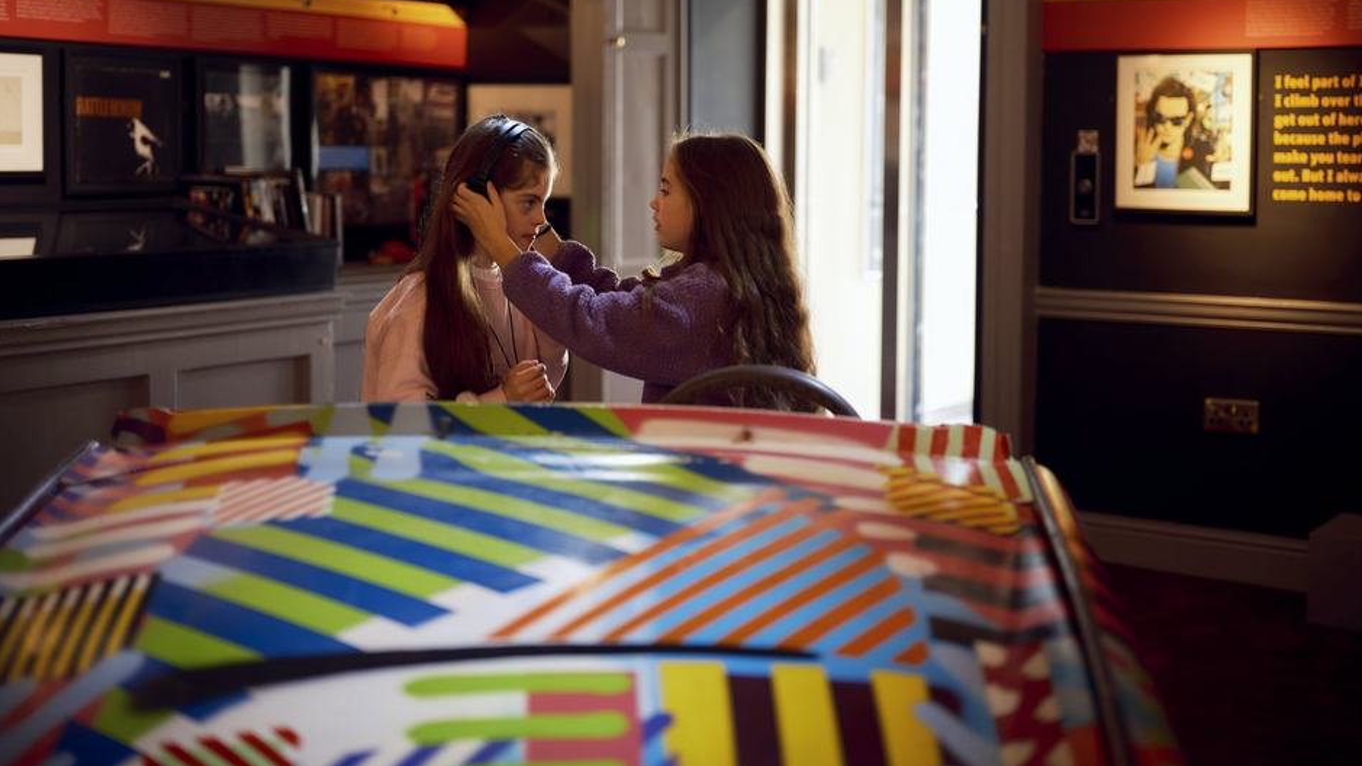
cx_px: 693
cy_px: 252
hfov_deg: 42.1
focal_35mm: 49
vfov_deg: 24.3
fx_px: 1769
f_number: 1.7
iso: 800
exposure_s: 1/160
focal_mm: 55
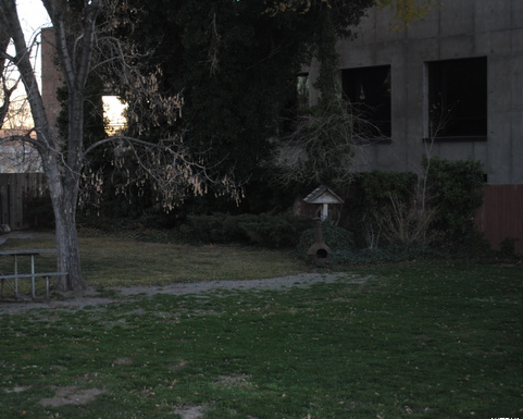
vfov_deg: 25.4
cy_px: 193
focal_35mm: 60
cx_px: 178
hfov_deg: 31.2
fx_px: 929
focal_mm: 32
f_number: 4.8
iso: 200
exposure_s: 1/60
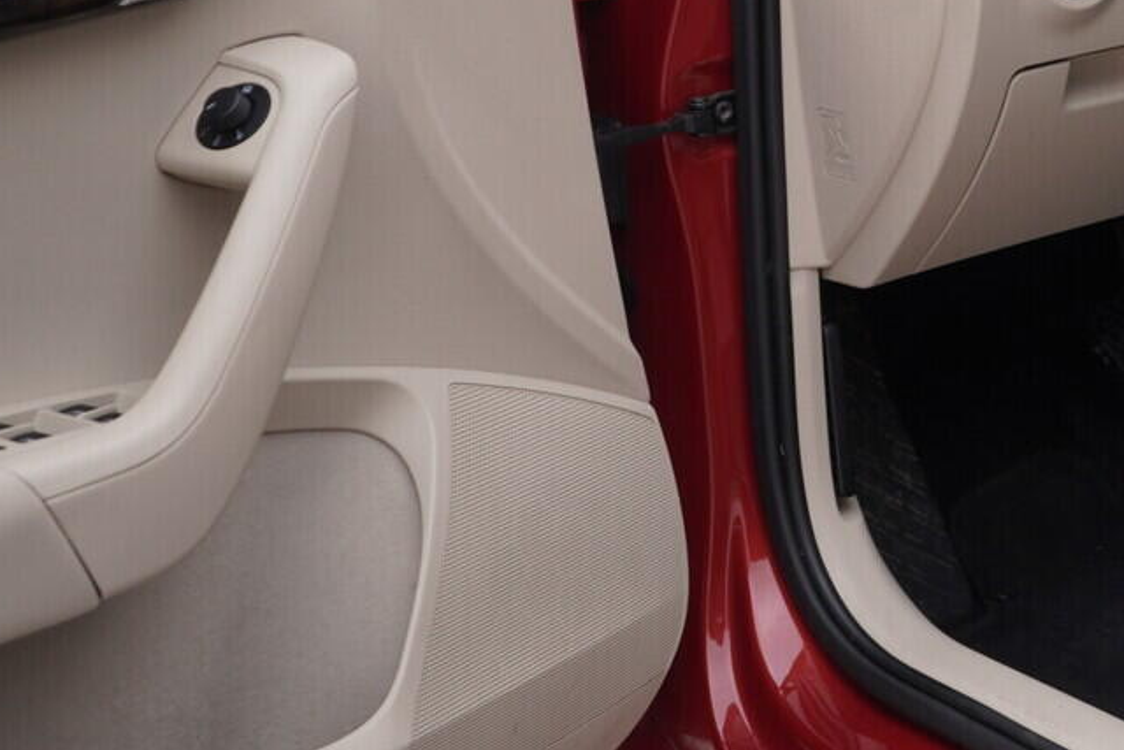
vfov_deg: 16.8
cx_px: 1152
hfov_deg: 23.9
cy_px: 202
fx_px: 2529
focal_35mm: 81
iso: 125
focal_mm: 24
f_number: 3.5
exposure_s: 1/60
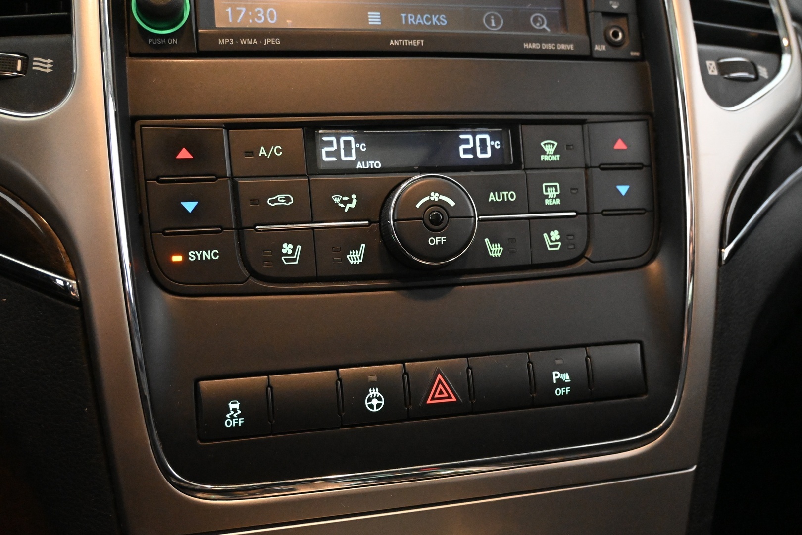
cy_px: 268
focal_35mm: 37
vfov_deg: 36.2
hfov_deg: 52.2
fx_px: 819
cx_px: 401
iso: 8000
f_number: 4.2
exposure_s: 1/40
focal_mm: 24.5
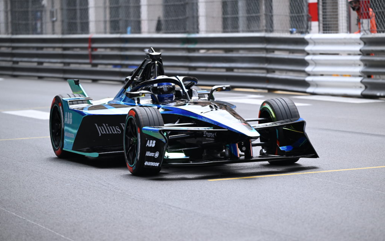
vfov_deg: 6.4
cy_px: 116
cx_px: 192
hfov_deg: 10.2
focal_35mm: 205
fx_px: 2151
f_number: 4
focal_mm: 200
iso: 320
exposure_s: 1/1250
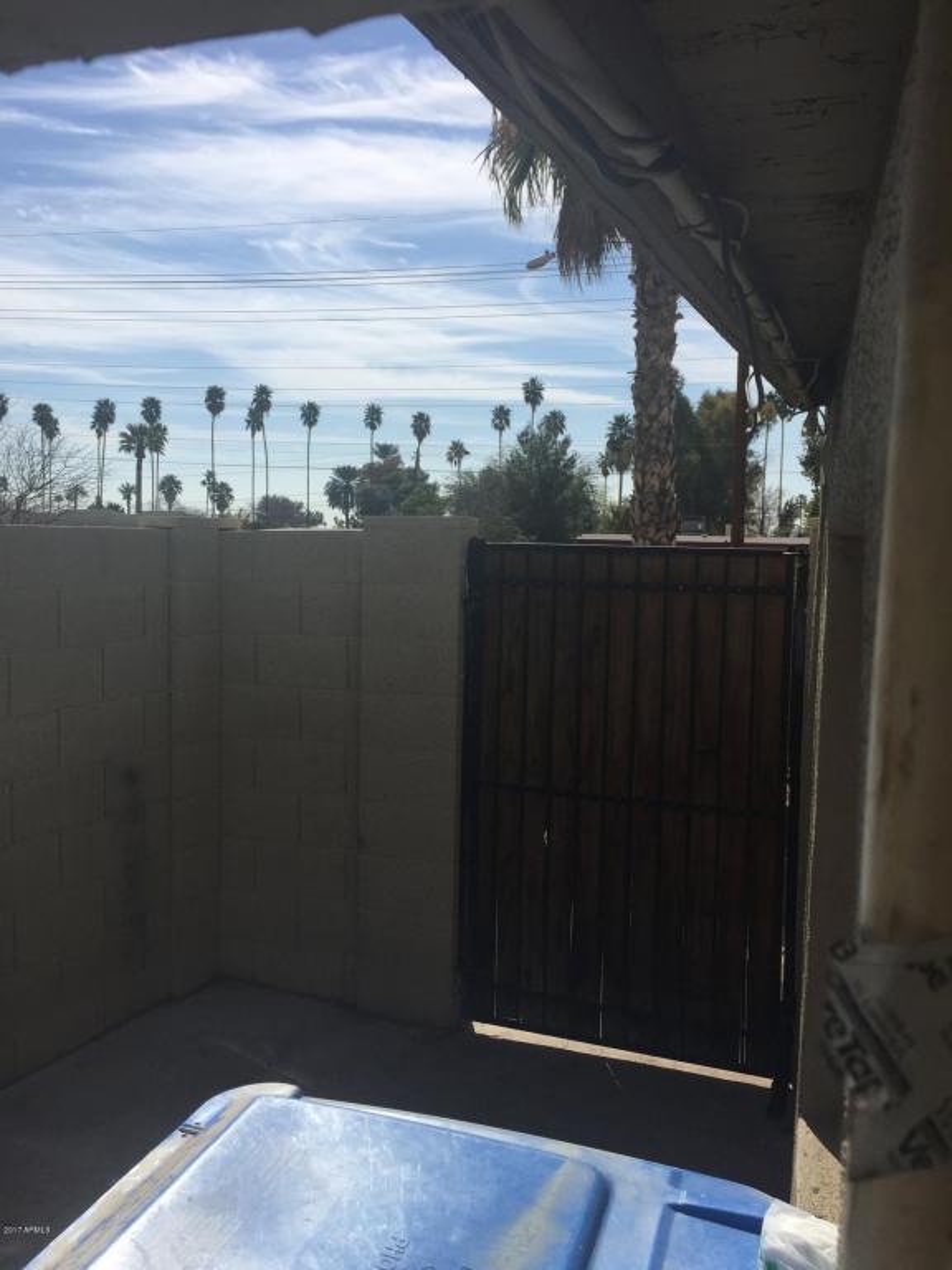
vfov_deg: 61.7
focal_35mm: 29
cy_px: 635
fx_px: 1063
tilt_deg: -5.1
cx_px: 476
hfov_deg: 48.2
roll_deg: -1.3
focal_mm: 4.15
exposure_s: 1/4950
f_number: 2.2
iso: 32
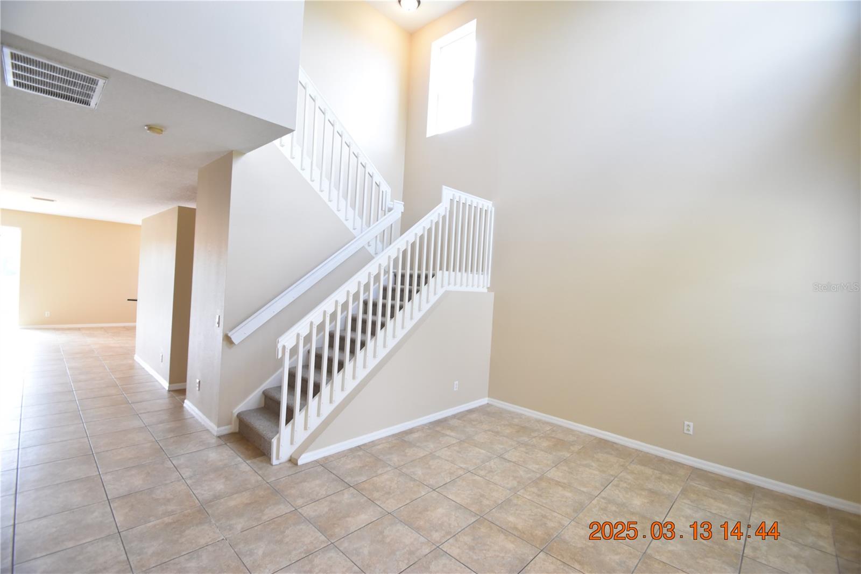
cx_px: 430
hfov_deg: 100.4
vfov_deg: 77.3
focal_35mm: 15
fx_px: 359
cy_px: 287
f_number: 4
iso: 640
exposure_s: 1/60
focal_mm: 10
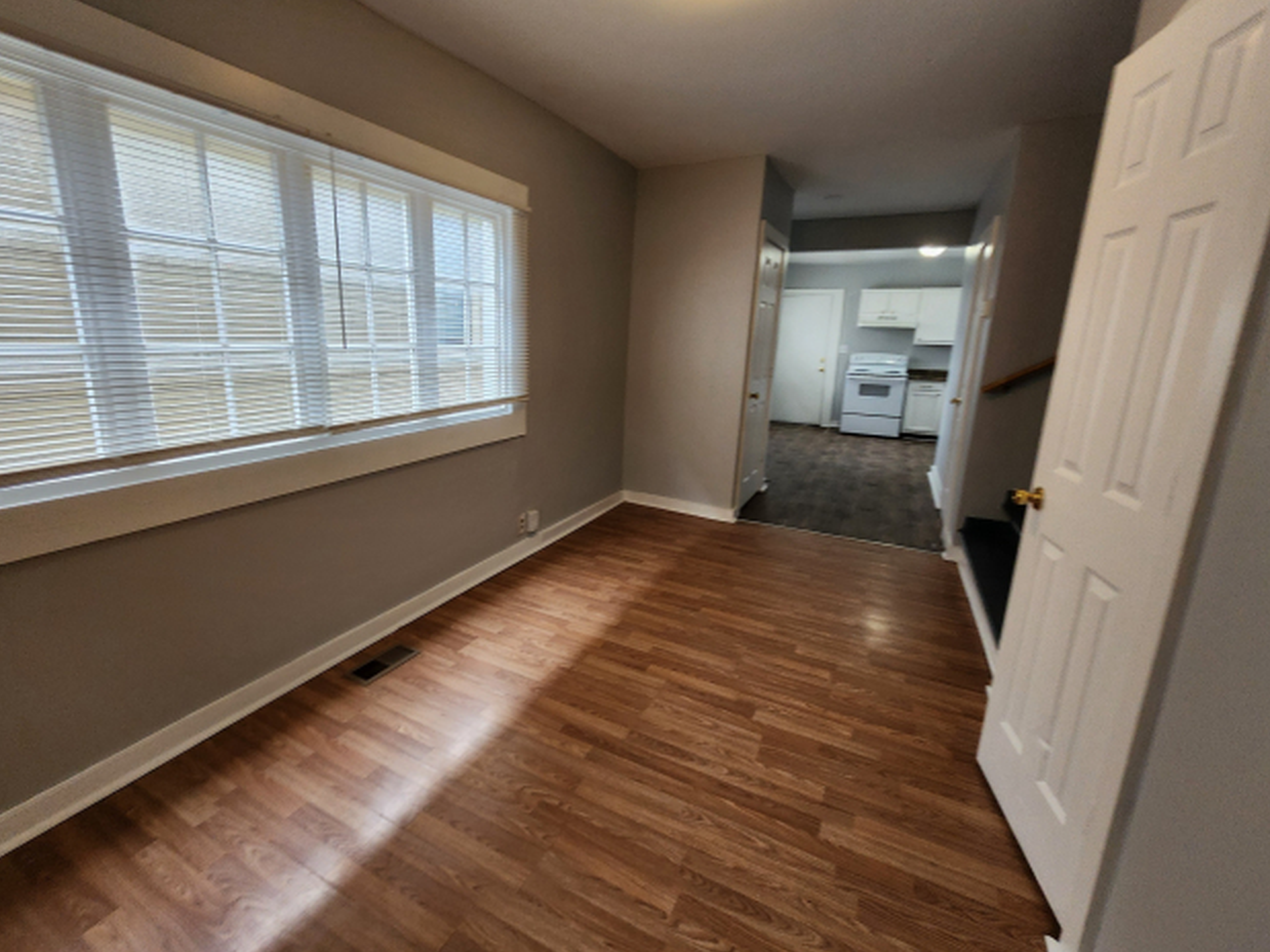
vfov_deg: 85.6
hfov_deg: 102.0
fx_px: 514
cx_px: 612
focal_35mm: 14
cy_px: 455
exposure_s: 1/60
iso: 125
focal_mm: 2.2
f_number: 2.2
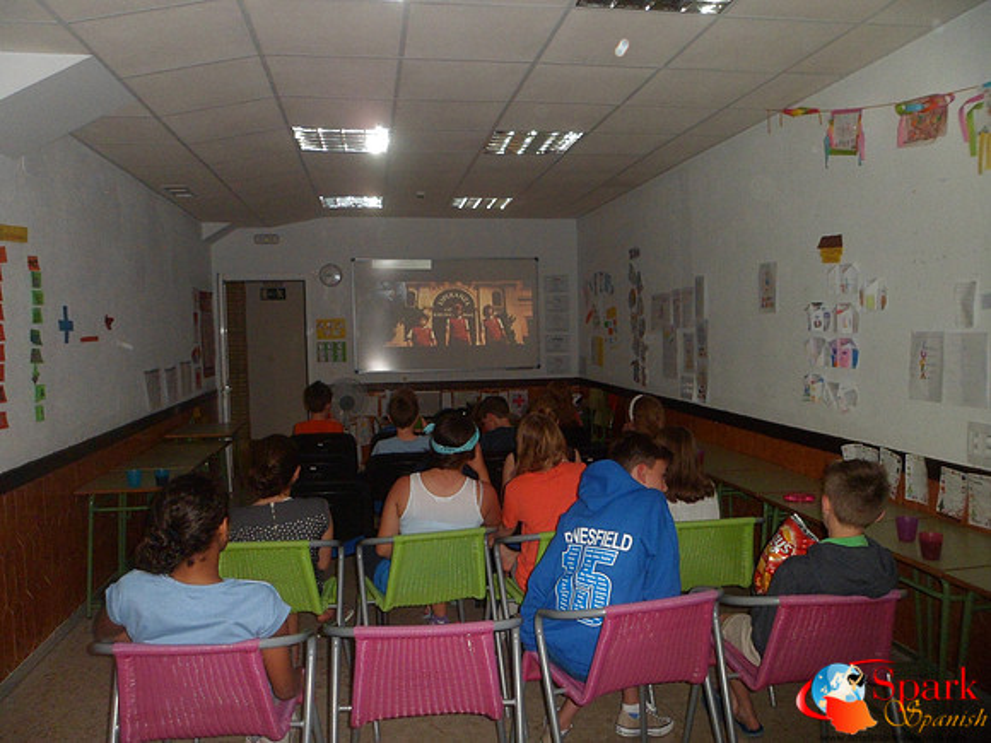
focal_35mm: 26
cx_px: 496
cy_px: 372
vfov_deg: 53.1
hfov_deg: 67.3
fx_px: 744
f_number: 3.3
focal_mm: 4.9
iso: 200
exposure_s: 1/45
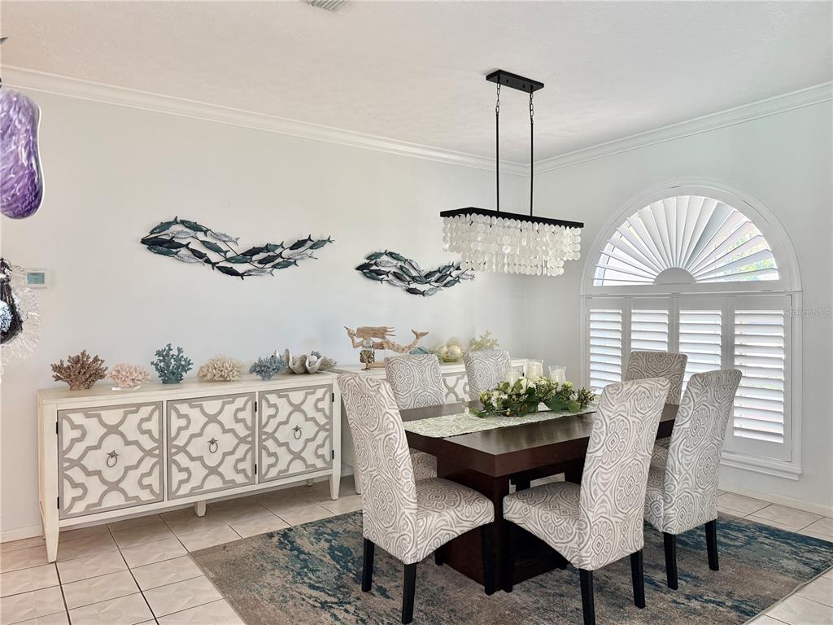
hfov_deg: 71.6
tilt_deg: +0.0
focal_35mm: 24
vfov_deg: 56.8
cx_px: 416
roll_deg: +0.0
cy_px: 312
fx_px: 578
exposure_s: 1/60
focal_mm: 6.76
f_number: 1.78
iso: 200
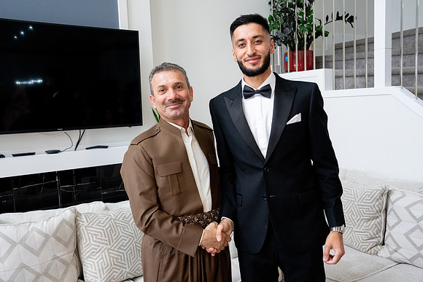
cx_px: 212
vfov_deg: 38.9
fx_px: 400
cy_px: 141
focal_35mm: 34
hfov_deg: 55.8
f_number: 9
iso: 6400
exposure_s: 1/160
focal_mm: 34
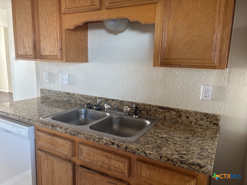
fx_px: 186
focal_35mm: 26
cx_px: 124
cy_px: 92
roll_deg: -1.4
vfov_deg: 53.1
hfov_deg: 67.3
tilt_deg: -8.9
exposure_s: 1/60
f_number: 1.5
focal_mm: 5.7
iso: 200
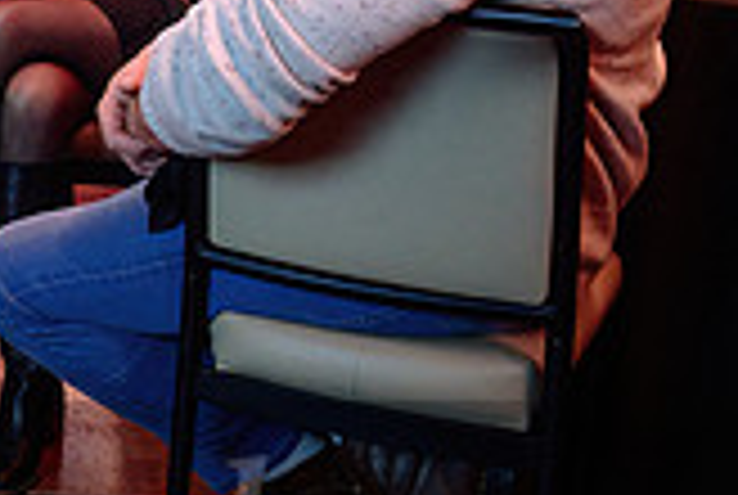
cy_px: 15
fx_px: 1930
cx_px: -310
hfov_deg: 19.4
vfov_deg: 14.4
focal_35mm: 94
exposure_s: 1/20
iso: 1600
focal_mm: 24
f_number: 2.8
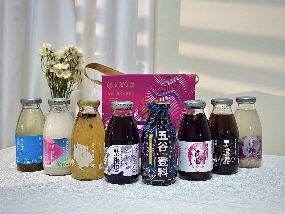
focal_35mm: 48
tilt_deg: -4.8
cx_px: 142
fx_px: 395
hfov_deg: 39.7
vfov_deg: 30.3
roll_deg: -0.8
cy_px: 107
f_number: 1.78
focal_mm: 6.86
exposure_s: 1/60
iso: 100
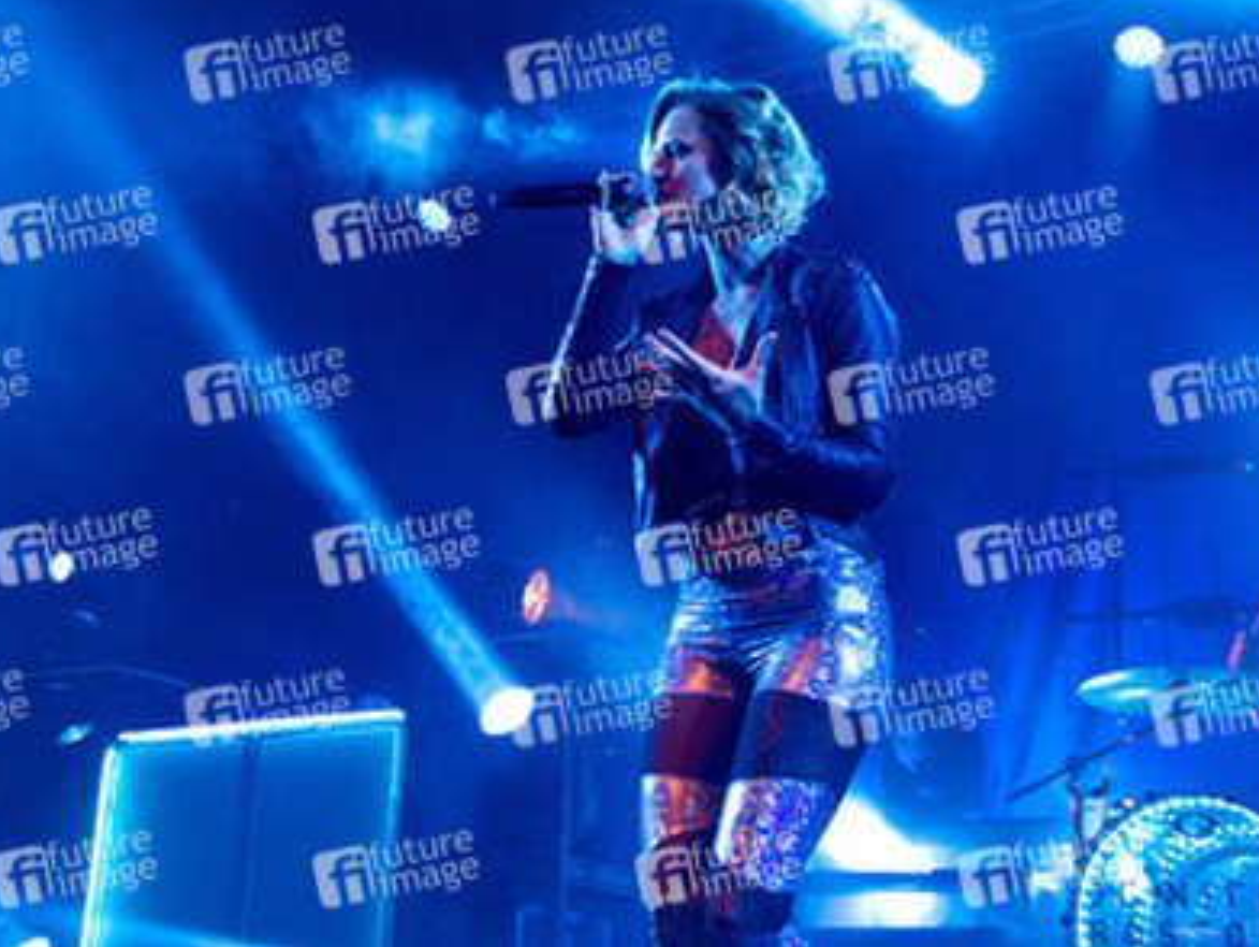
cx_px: 631
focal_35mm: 42
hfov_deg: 44.8
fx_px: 1529
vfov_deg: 34.4
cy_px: 467
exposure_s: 1/125
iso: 1600
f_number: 3.5
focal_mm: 38
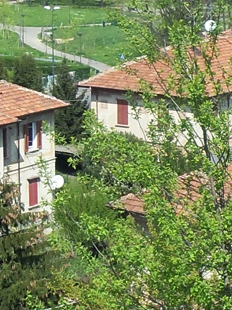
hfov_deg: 8.7
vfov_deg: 11.8
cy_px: 178
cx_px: 359
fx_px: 1494
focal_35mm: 167
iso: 80
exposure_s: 1/640
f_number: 3.4
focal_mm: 5.2
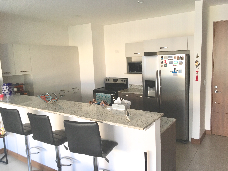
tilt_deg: -9.4
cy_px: 86
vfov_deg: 48.2
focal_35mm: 29
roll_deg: +3.5
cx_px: 114
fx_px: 191
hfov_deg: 61.7
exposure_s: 1/30
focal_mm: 4.15
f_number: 2.2
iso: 32
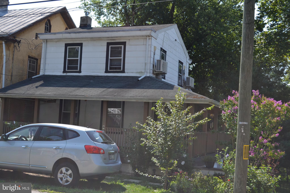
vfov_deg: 28.1
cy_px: 96
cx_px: 145
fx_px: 387
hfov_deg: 41.1
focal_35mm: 48
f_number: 7.1
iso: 100
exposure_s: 1/200
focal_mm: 32
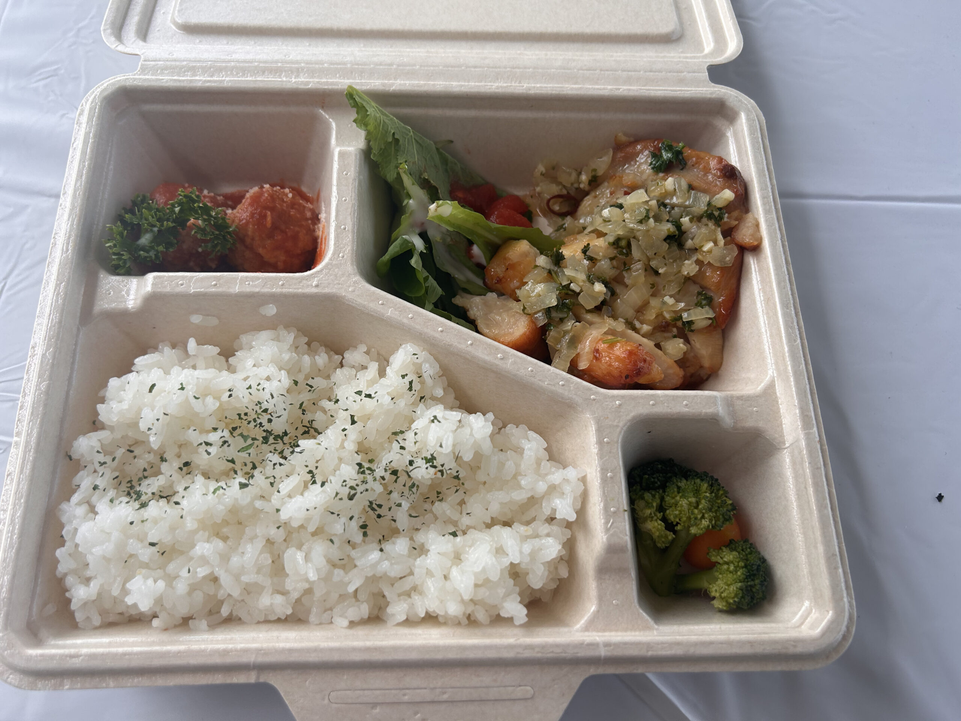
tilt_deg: -69.5
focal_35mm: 26
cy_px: 360
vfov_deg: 53.1
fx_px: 722
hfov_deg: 67.3
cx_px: 480
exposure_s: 1/1009
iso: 50
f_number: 1.5
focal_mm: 5.7
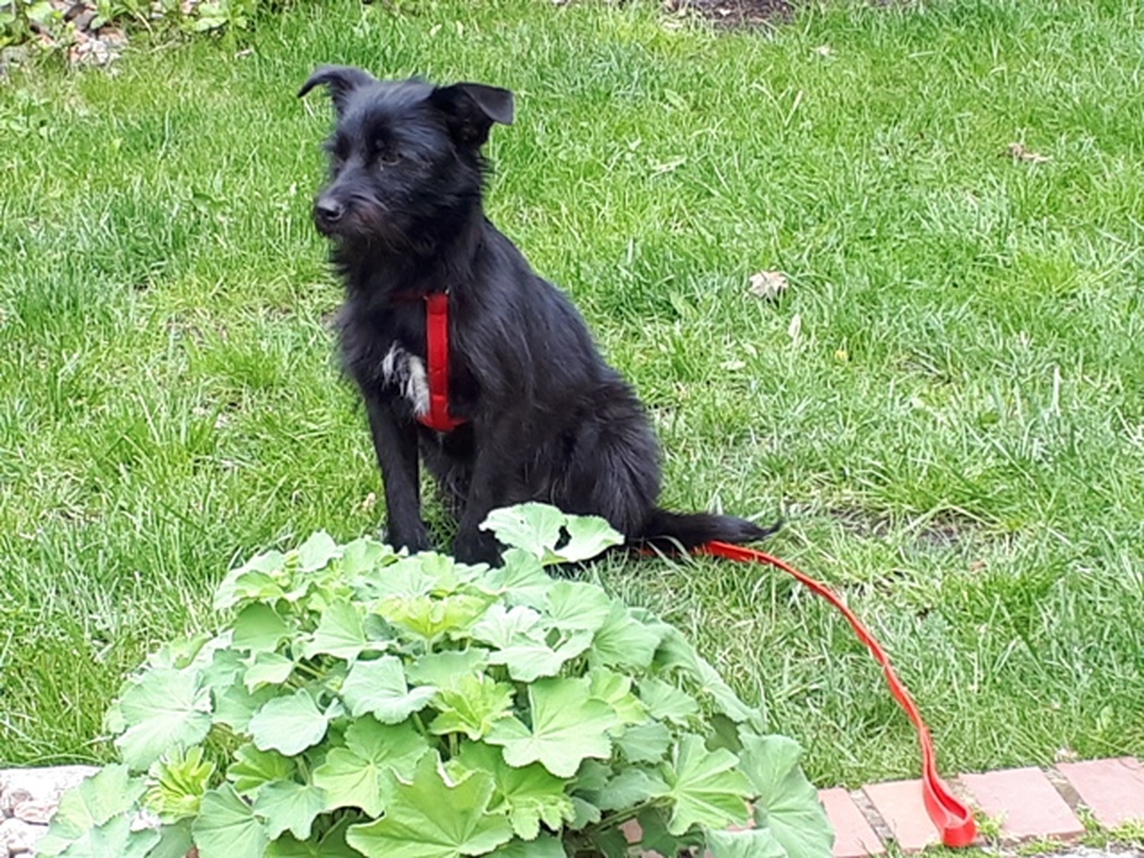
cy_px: 429
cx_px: 572
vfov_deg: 51.4
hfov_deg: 65.3
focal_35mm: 27
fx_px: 892
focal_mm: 3.6
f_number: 1.9
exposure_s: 1/100
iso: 50
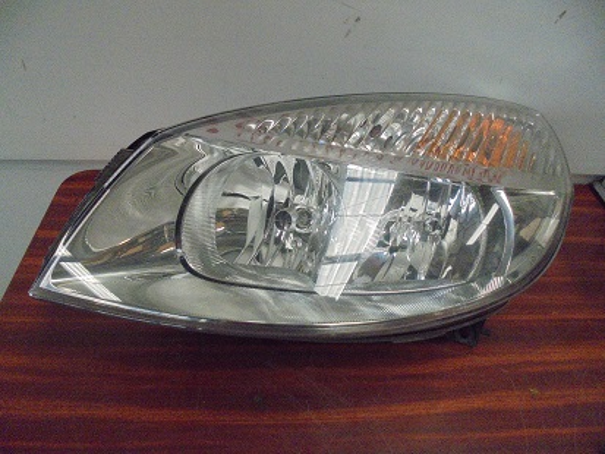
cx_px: 302
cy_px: 227
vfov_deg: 53.1
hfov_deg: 67.3
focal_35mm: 26
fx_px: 455
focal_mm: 4.6
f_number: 3.5
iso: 800
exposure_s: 1/100
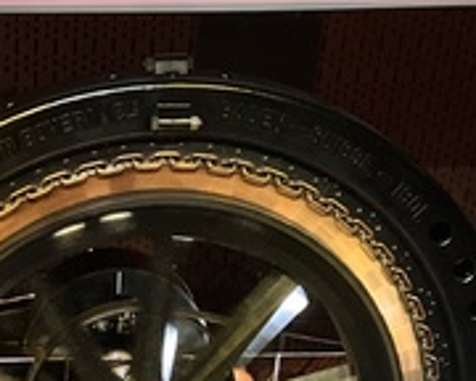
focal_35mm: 91
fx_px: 1282
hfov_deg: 20.1
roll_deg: +0.9
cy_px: 587
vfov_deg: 15.5
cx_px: -42
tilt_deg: -30.5
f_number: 1.8
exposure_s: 1/23
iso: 640
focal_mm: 3.99
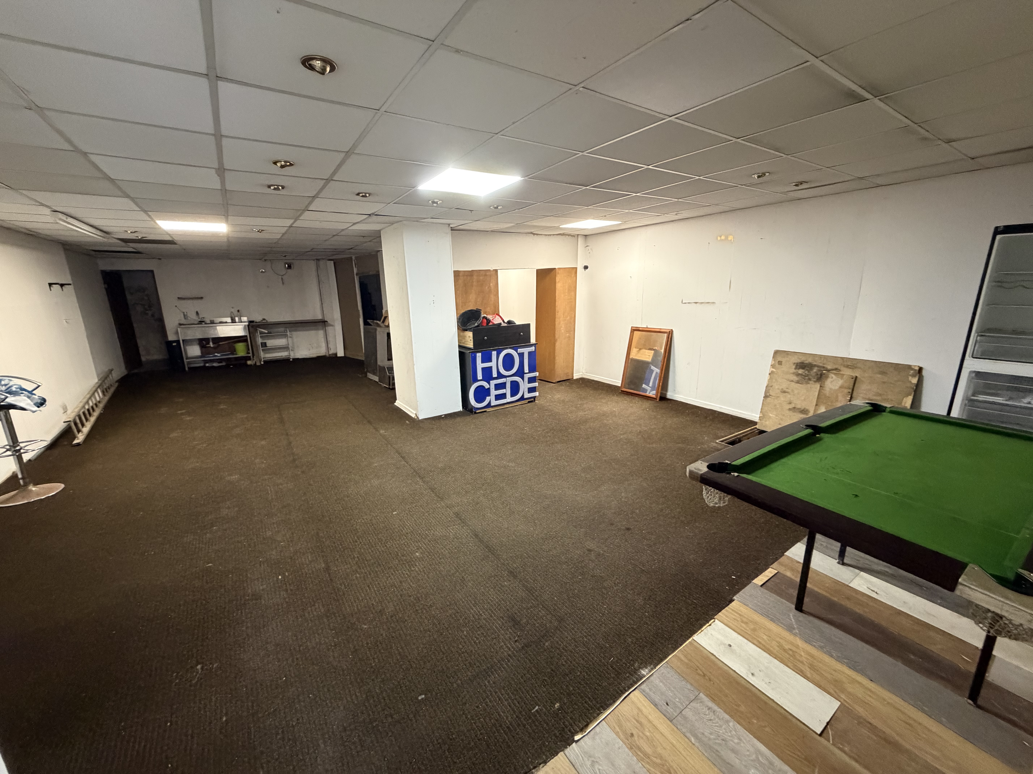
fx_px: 418
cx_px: 516
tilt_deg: -12.0
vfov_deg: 85.7
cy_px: 387
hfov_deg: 102.1
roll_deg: +1.4
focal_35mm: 14
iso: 640
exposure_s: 1/50
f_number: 2.2
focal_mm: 2.22
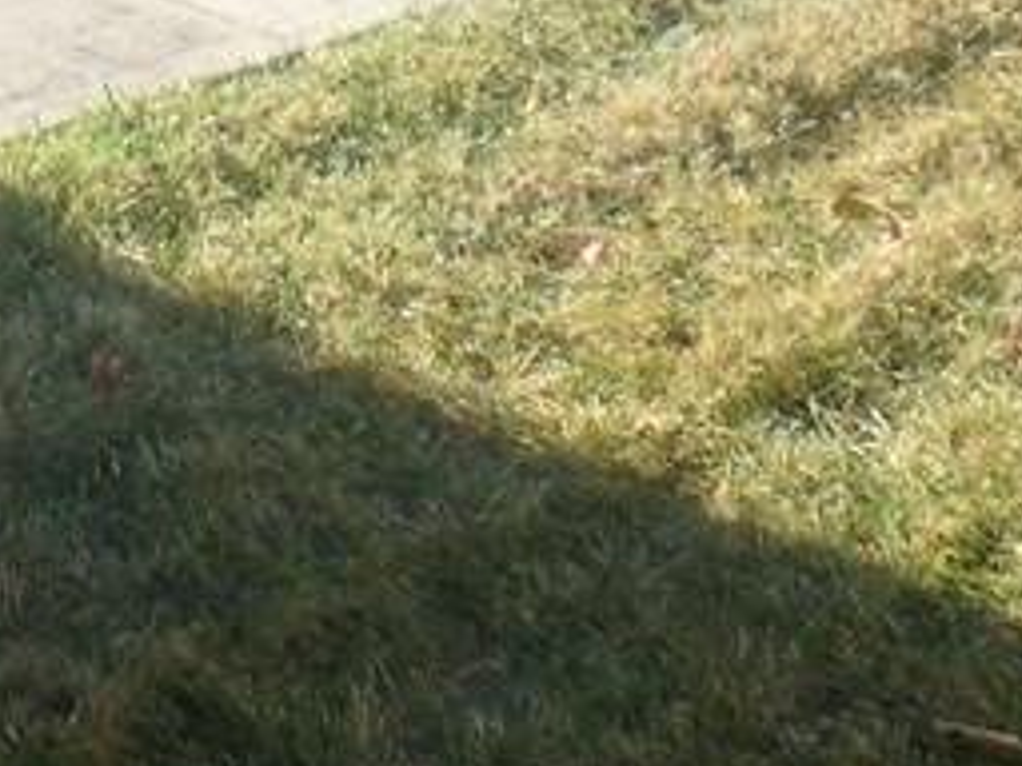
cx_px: -483
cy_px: -586
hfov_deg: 20.2
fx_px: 2480
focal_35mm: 84
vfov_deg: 15.3
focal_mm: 3.7
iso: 125
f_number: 3.5
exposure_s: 1/400
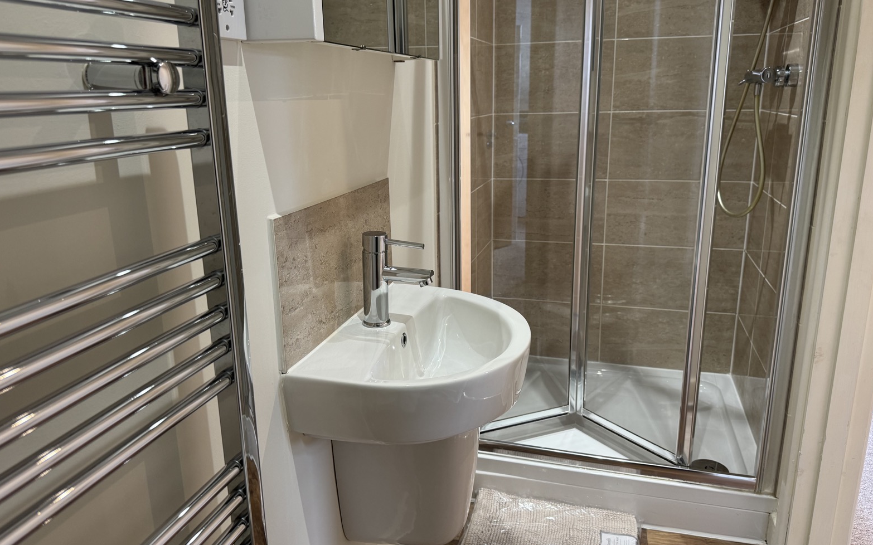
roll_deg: +1.0
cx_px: 443
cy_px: 254
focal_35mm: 26
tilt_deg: -13.9
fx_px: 618
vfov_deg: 47.5
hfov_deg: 70.4
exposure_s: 1/50
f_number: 1.78
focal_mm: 6.76
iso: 160
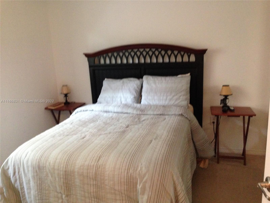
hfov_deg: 55.4
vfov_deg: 42.9
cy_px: 102
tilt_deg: -12.8
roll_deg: +1.9
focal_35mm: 33
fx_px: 257
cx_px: 135
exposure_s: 1/20
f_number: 2.4
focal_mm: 4.12
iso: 320
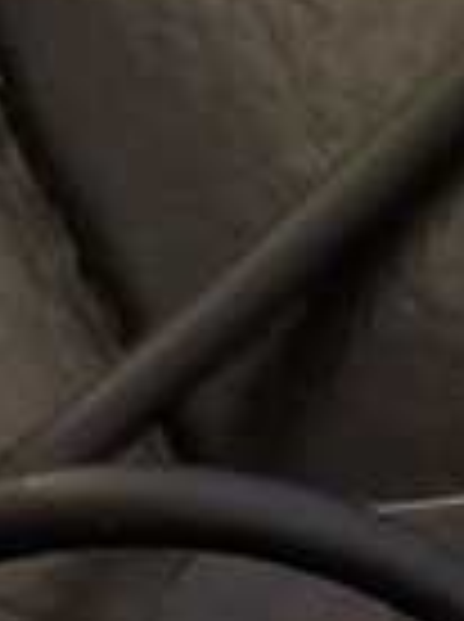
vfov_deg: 9.6
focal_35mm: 193
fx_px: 3460
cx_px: 1424
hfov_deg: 6.9
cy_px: 1228
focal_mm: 5.96
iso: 1250
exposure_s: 1/15
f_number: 1.6
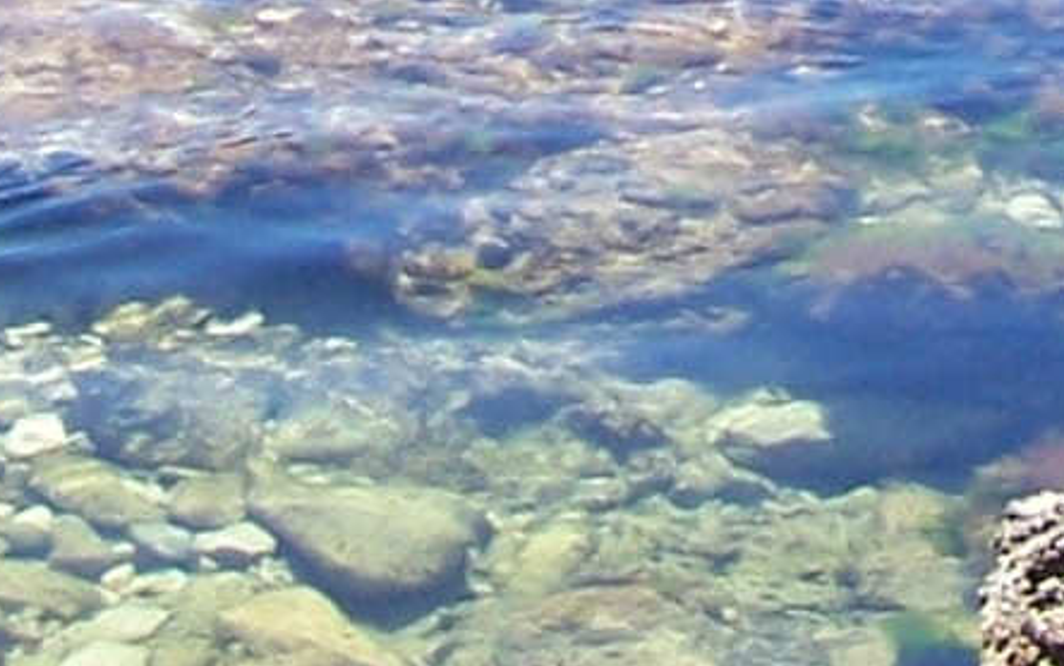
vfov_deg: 6.7
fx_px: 5425
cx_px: 1251
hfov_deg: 11.0
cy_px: -865
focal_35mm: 187
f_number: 5.6
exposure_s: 1/250
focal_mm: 5.6
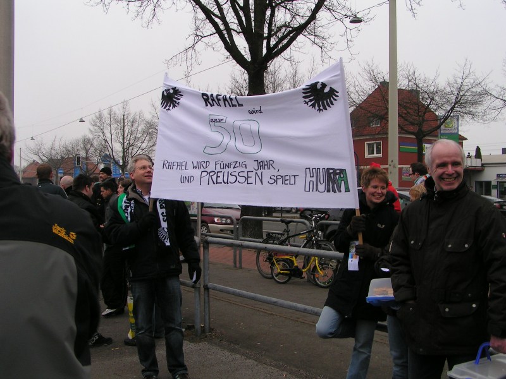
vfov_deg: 37.7
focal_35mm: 38
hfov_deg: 49.0
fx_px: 555
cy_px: 190
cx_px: 253
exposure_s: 1/80
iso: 50
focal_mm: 5.8
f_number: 5.6
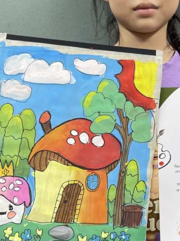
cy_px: 108
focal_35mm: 57
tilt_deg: -7.3
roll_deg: +1.3
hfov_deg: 25.4
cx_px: 131
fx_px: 395
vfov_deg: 33.8
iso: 50
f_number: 1.6
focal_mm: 5.1
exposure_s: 1/100
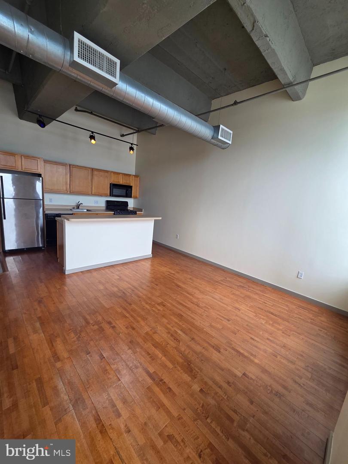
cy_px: 232
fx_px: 174
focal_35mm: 13
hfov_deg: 89.9
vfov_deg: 106.2
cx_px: 174
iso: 80
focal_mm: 2.2
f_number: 2.2
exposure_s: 1/120
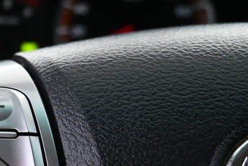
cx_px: -47
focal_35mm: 82
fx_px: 565
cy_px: 151
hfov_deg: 22.8
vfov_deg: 16.4
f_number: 3.5
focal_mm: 16
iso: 800
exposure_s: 1/25
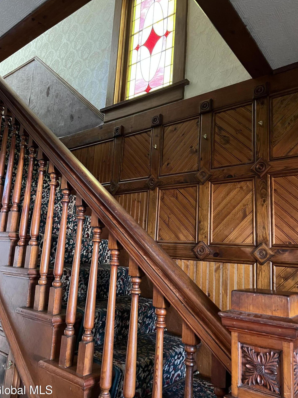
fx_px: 310
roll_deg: -4.9
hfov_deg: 51.3
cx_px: 146
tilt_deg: +12.0
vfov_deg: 65.3
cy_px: 202
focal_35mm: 27
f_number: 1.5
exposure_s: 1/40
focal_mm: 5.7
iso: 640
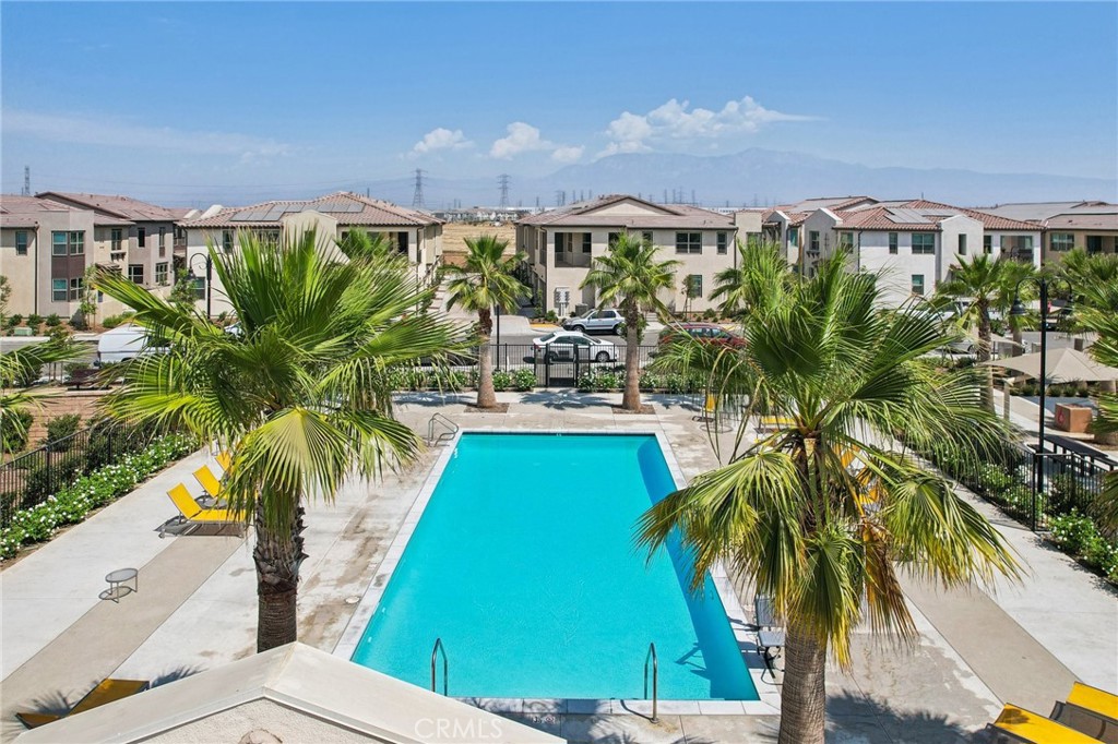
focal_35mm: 22
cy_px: 372
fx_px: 683
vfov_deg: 57.2
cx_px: 559
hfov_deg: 78.6
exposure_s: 1/3000
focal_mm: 8.4
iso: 110
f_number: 2.8
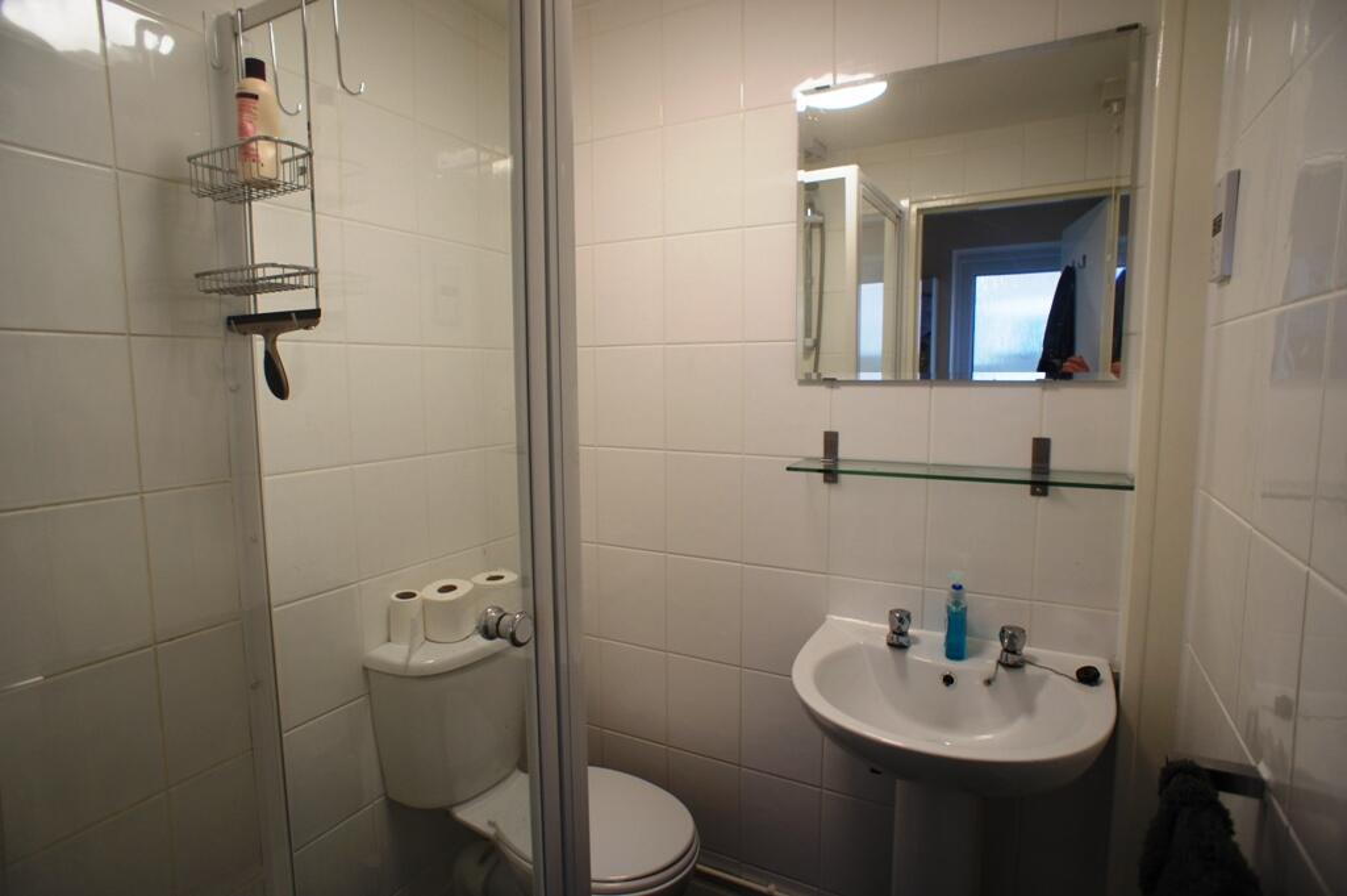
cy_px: 448
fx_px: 897
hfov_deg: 73.8
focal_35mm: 24
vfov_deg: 53.1
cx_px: 674
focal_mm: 16
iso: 200
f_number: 3.5
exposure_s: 1/50
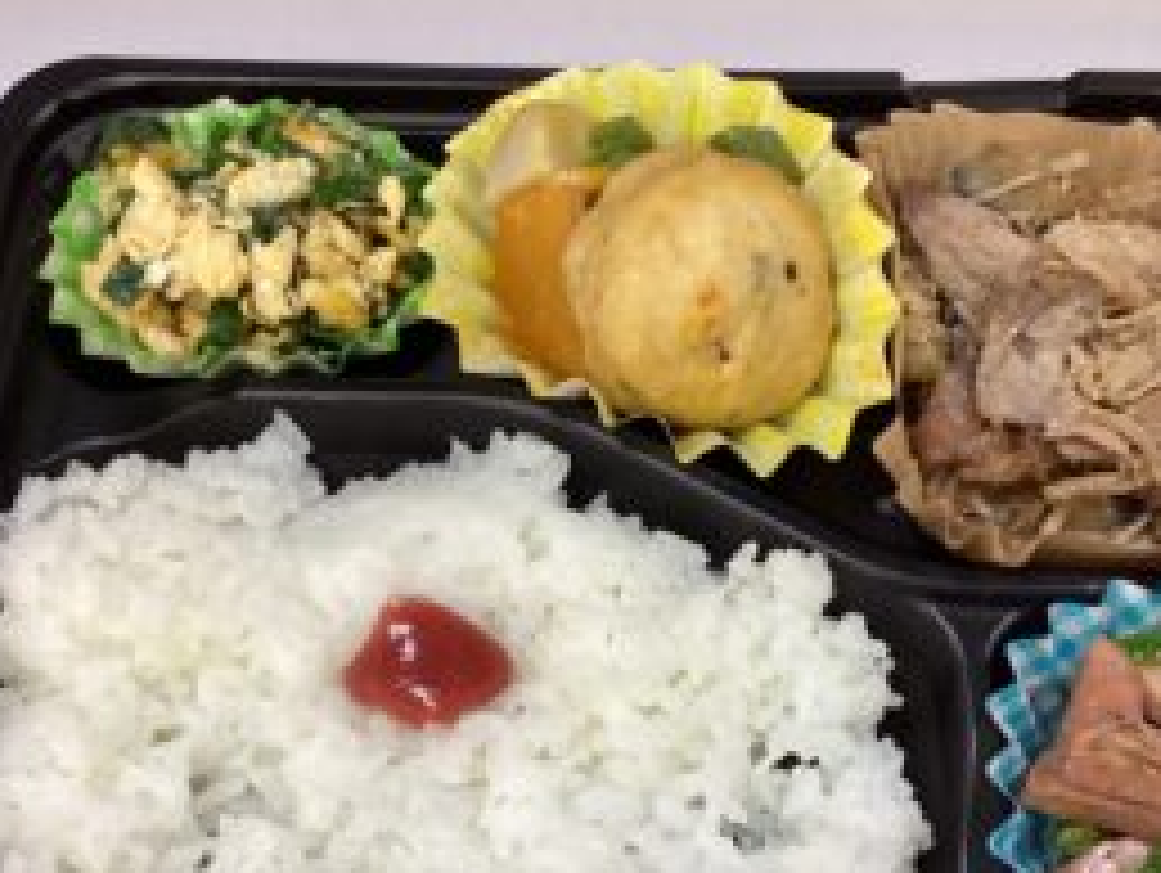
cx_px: 655
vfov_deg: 32.2
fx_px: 1511
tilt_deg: -59.8
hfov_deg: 42.0
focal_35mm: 45
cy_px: 511
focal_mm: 3.3
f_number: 2.4
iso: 100
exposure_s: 1/50
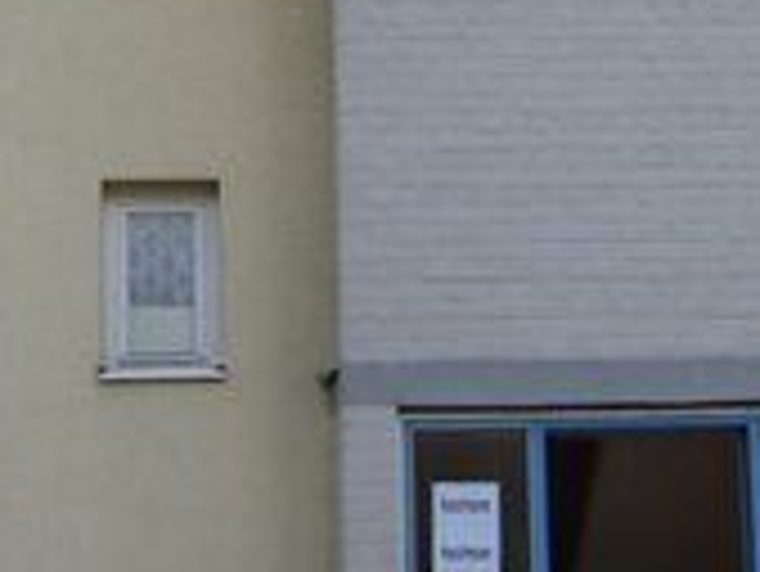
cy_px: 108
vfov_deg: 14.2
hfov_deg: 18.9
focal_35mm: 104
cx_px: 423
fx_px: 2285
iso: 50
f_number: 3.1
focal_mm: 9.2
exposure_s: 1/180
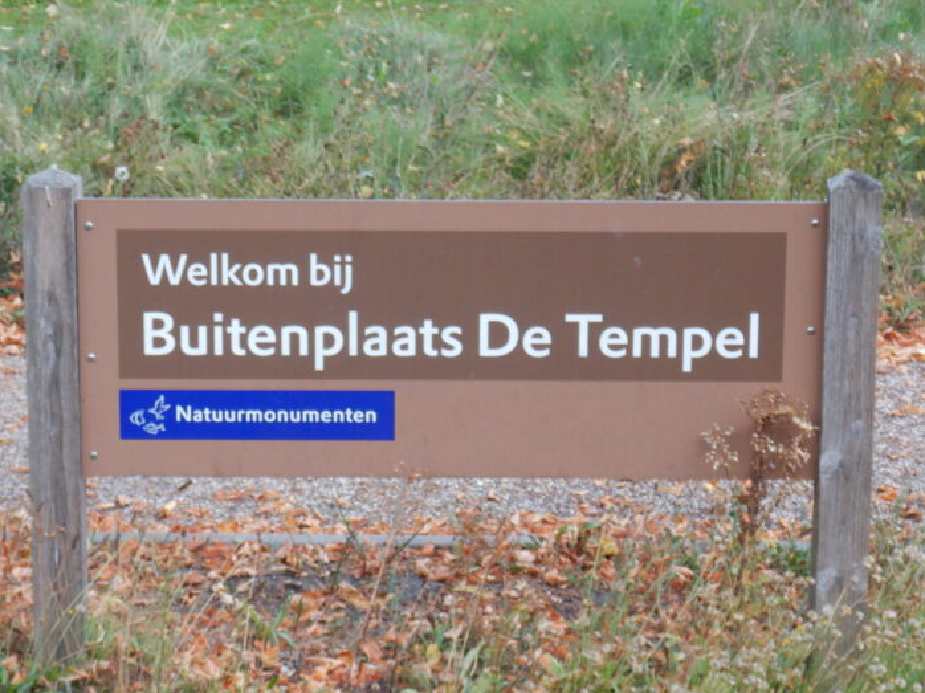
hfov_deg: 14.6
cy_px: 474
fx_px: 3606
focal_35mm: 135
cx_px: 305
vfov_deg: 11.0
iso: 220
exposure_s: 1/60
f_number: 4.7
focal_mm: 16.6
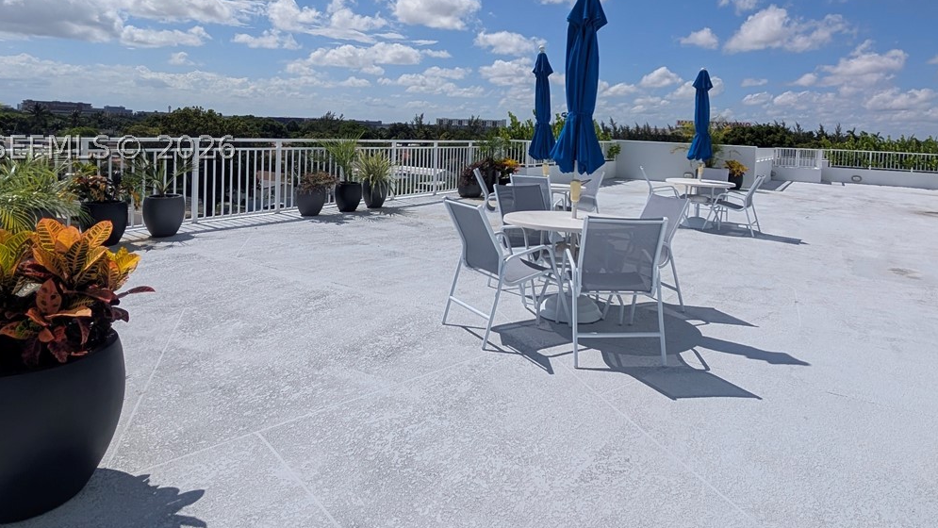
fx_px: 522
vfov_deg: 51.8
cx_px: 523
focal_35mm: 21
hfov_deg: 83.5
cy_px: 148
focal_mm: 2.02
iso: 54
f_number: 1.7
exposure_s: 1/7299
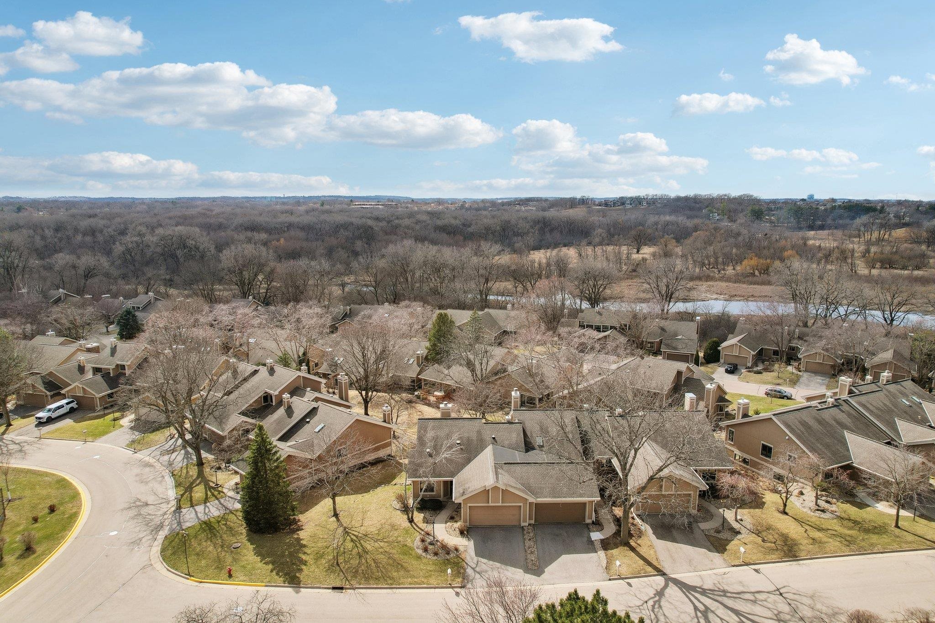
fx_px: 571
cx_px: 468
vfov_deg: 57.2
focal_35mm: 22
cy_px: 312
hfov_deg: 78.6
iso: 100
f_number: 2.8
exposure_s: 1/2500
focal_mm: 8.4
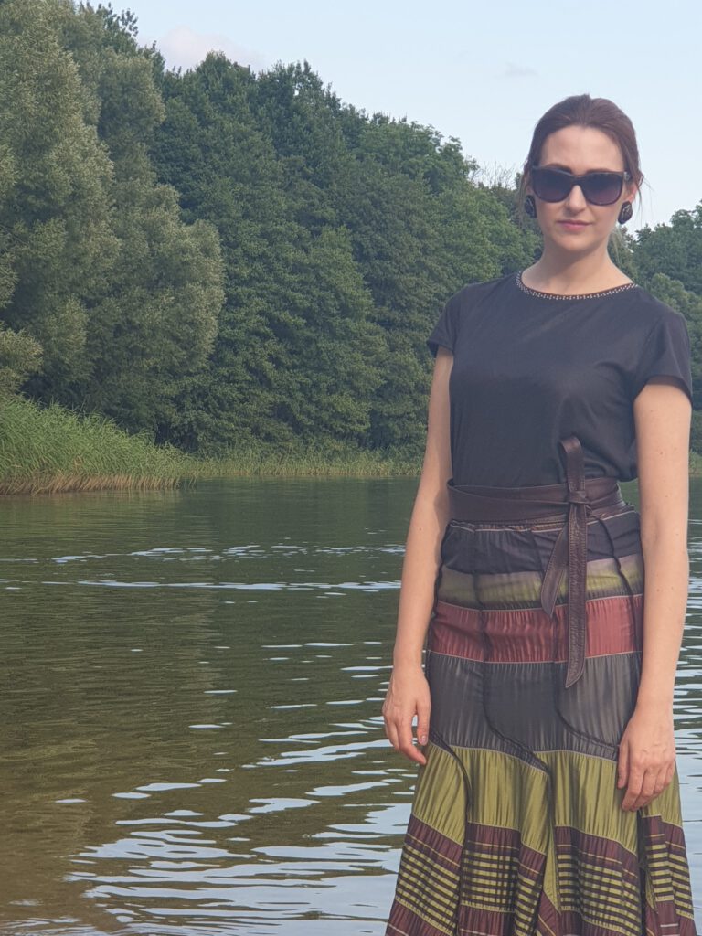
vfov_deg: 36.8
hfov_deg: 28.0
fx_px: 1406
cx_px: 351
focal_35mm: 52
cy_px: 468
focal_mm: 6
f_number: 2.4
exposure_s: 1/195
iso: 25
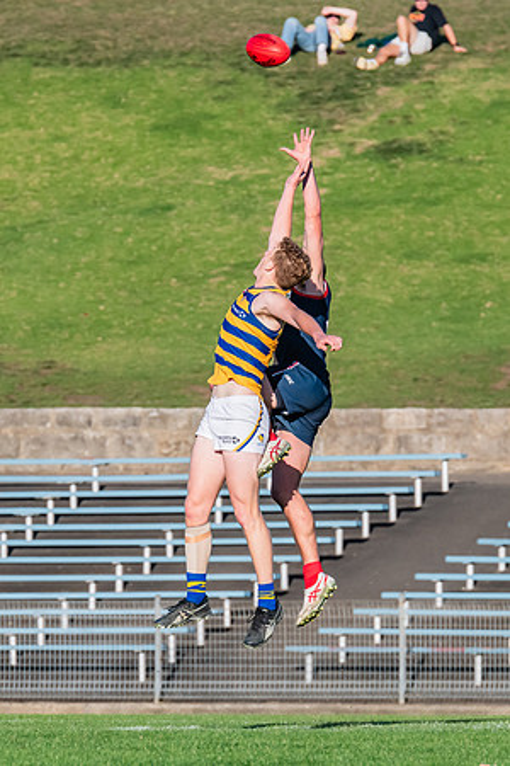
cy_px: 458
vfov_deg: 2.7
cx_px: 261
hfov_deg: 1.8
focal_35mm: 756
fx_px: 16071
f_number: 10
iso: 800
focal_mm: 420
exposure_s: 1/1600
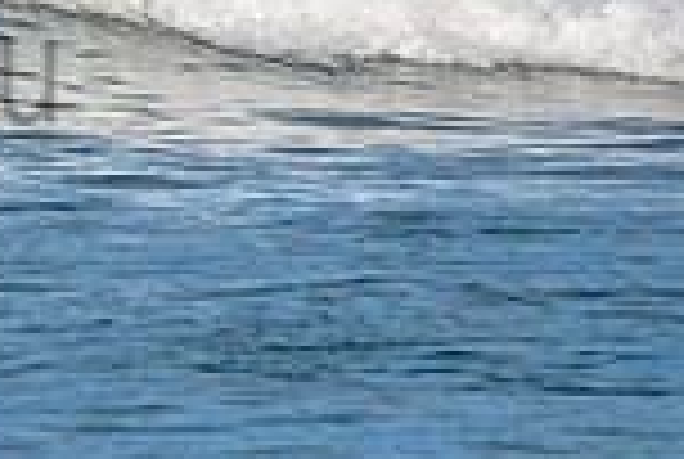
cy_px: -3
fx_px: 44452
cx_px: -383
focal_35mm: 2335
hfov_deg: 0.9
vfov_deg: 0.6
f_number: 5.6
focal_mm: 500
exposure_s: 1/2000
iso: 160
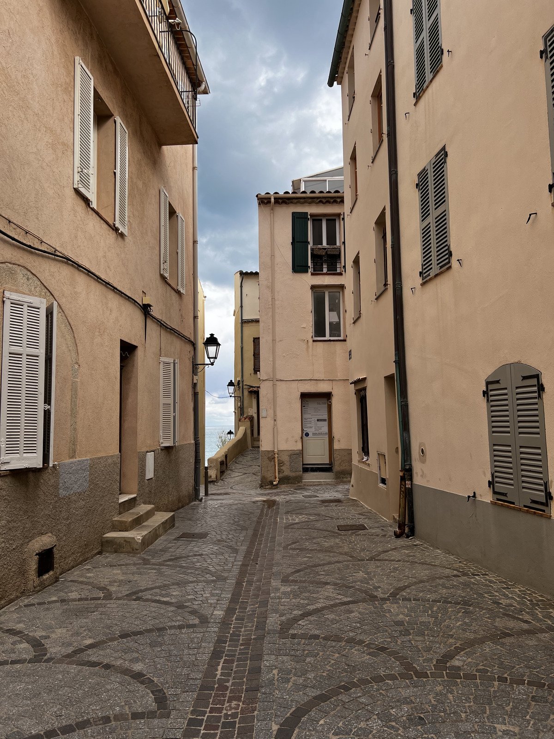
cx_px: 277
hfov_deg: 53.1
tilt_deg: +6.9
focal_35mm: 26
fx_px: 555
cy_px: 370
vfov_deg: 67.3
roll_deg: +1.1
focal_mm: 5.7
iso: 50
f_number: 1.5
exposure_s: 1/924
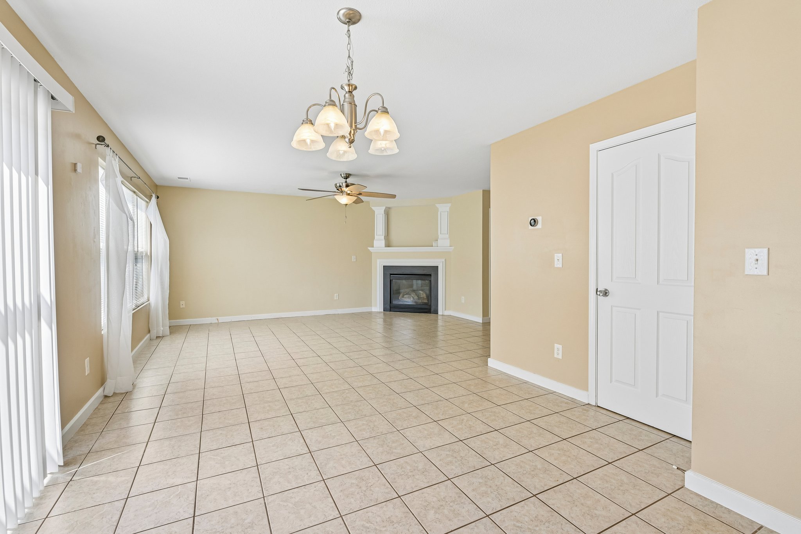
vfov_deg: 73.7
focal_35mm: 16
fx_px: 356
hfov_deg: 96.7
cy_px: 267
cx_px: 400
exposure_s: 1/40
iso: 100
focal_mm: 16
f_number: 8
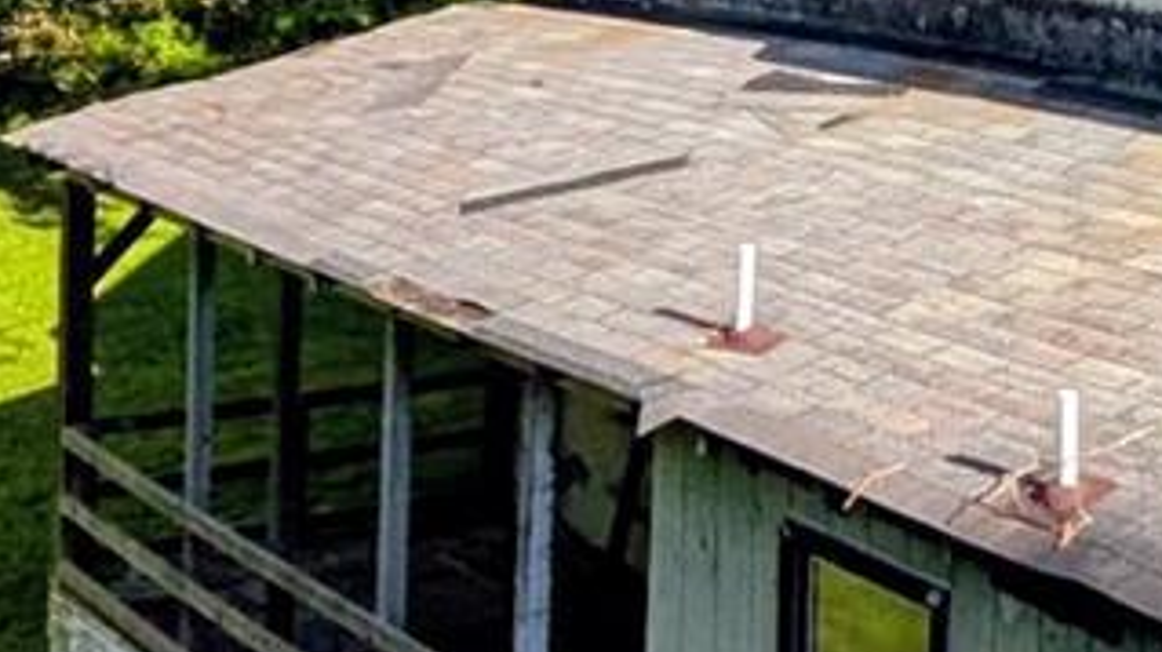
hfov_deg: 24.8
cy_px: -222
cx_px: 980
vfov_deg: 13.8
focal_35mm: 84
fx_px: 2587
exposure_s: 1/5319
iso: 62
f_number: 1.7
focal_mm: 2.02
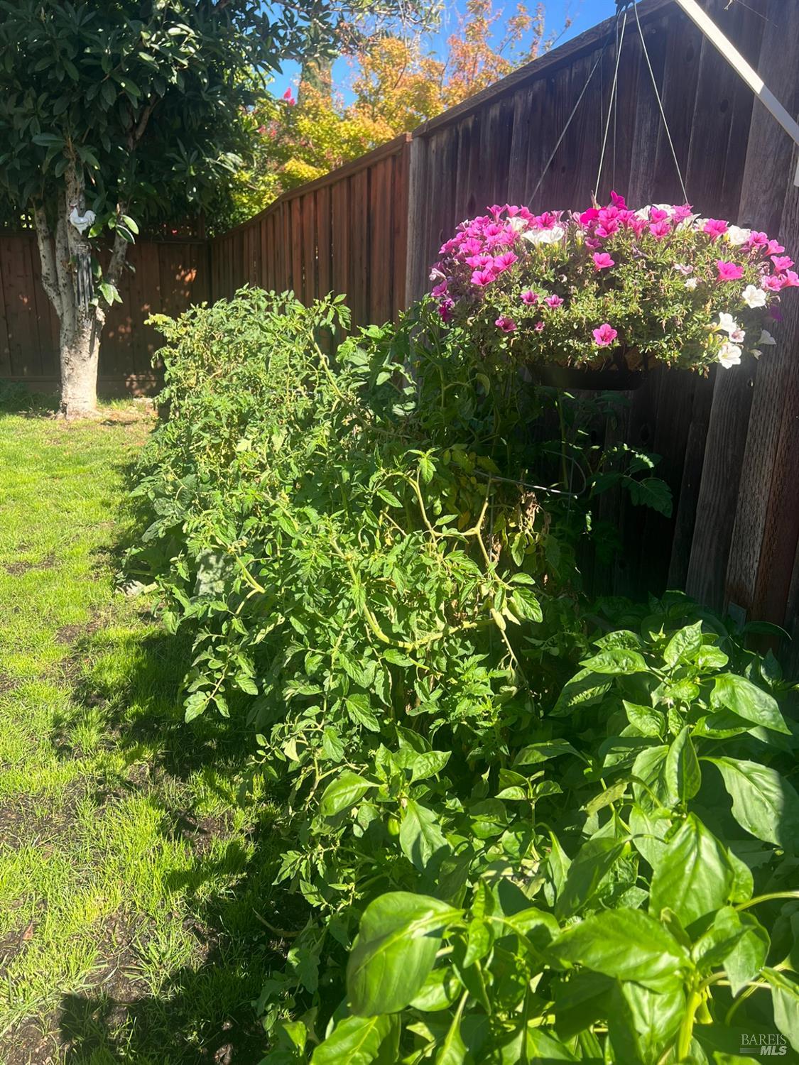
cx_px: 400
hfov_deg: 53.1
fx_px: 800
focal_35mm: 26
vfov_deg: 67.3
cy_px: 532
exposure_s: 1/1079
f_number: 1.5
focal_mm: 5.7
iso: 50
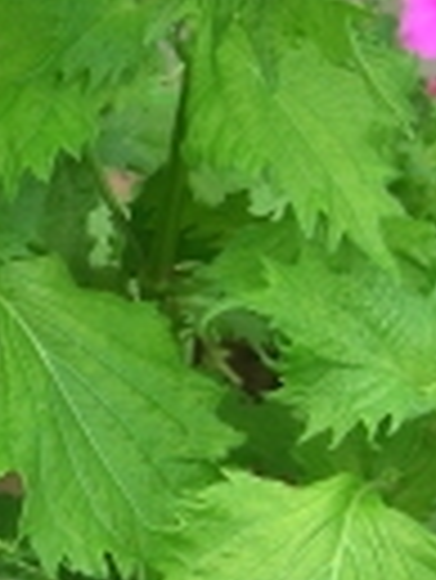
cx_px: -193
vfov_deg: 10.5
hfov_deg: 7.7
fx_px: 3169
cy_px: 265
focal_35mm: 189
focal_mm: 7.9
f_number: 2.8
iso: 80
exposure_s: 1/80
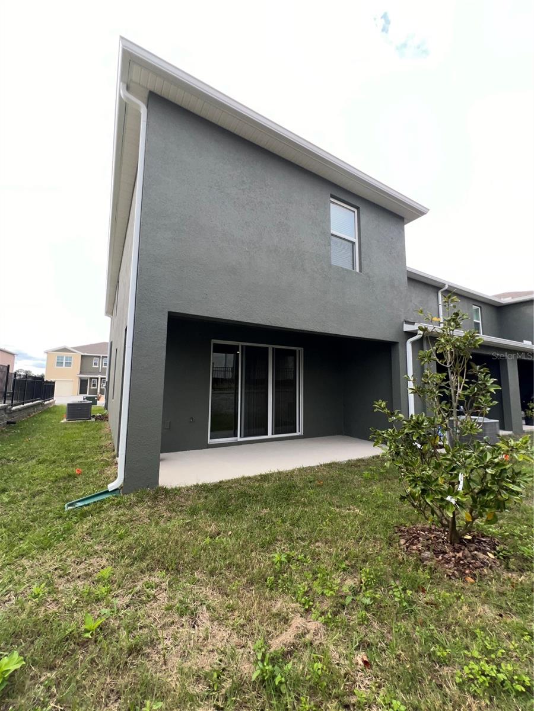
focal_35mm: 13
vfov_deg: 106.2
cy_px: 356
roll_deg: -0.6
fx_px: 267
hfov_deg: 89.9
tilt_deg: +6.5
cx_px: 267
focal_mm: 1.57
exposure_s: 1/473
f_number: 1.8
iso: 25
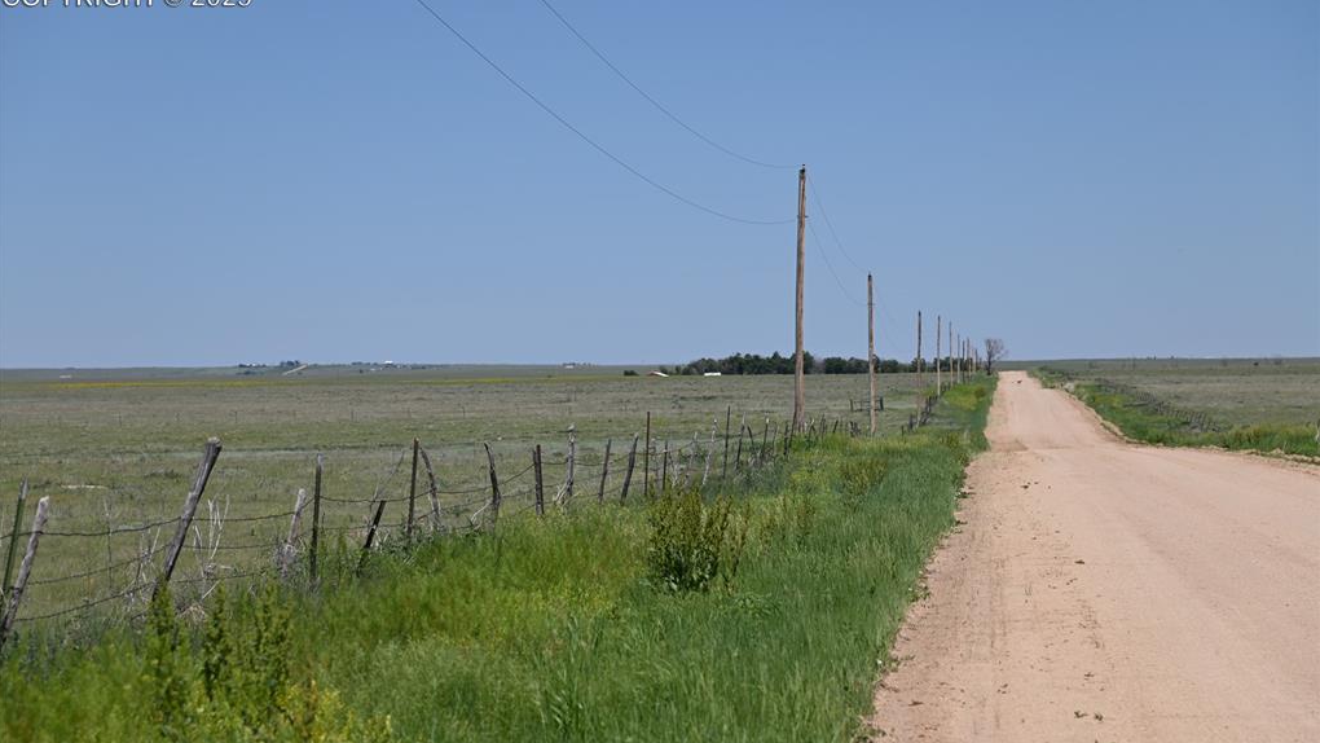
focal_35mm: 126
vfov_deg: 9.6
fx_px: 4411
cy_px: 376
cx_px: 659
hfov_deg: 17.0
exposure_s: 1/800
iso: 100
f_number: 7.1
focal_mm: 120
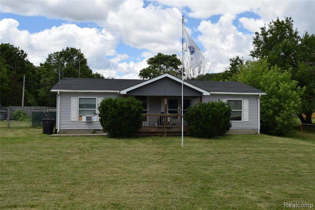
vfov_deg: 38.3
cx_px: 158
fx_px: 302
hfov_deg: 55.1
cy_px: 105
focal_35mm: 34
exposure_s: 1/200
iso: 100
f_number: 11
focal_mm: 23
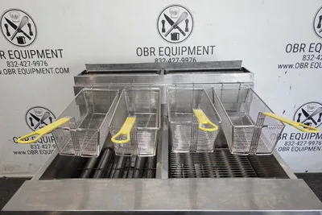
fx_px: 242
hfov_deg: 67.4
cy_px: 108
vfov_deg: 48.0
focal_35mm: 27
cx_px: 161
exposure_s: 1/25
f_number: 3.5
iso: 250
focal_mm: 9.96
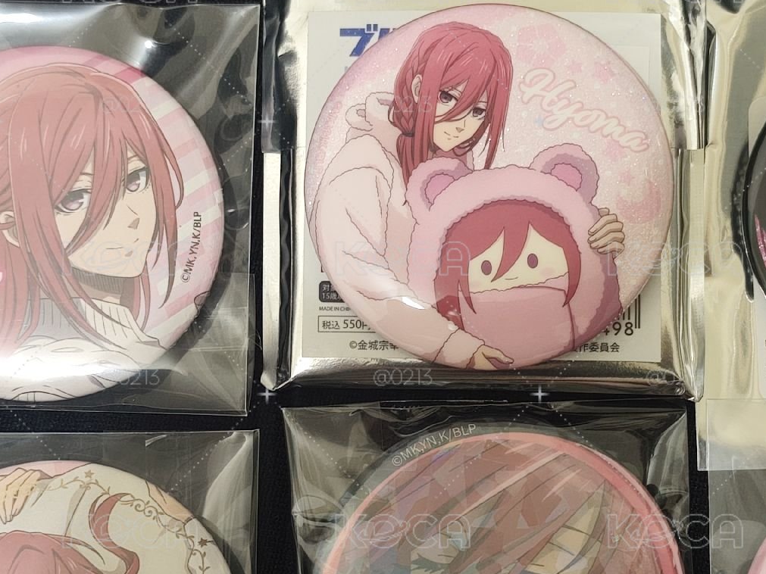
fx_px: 1682
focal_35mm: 76
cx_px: 449
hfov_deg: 25.6
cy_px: 394
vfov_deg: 19.3
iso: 640
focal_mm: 6.19
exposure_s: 1/30
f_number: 1.65
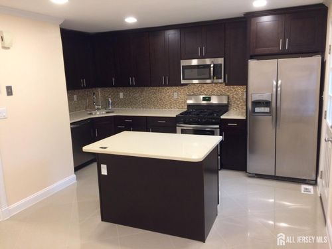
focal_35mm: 29
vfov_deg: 48.2
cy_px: 124
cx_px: 166
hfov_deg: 61.7
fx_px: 278
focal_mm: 4.15
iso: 125
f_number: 2.2
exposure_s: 1/30
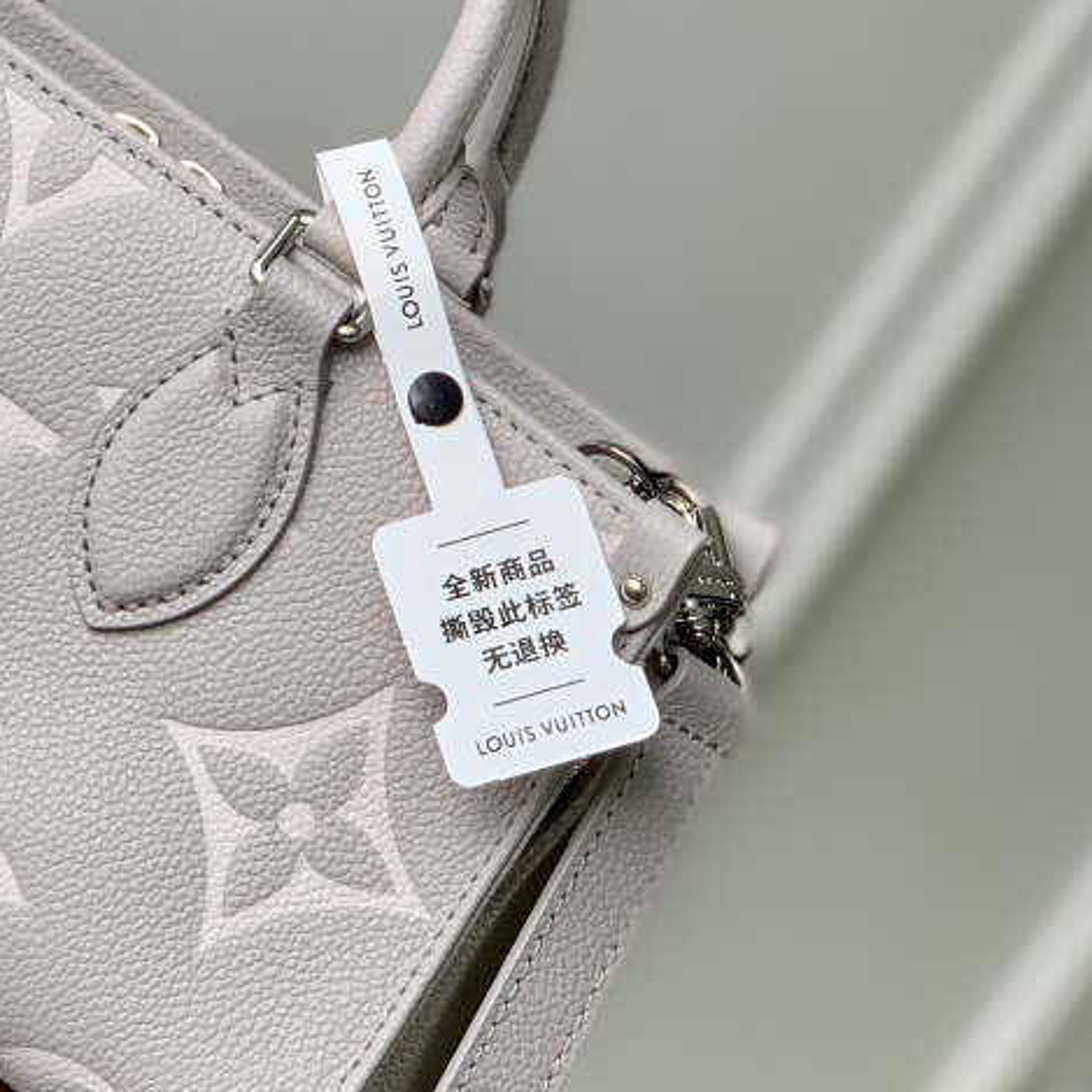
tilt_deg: -12.5
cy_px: 200
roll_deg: -31.7
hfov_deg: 12.2
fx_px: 5032
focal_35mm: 141
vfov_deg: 12.3
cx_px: -91
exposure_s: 1/161
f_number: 2.4
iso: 16
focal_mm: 6
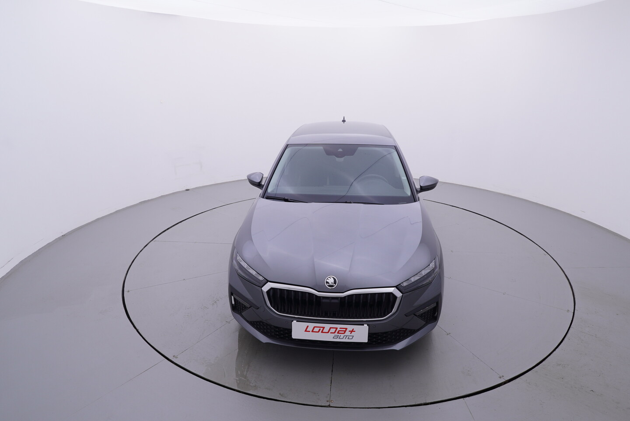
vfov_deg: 56.2
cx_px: 315
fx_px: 394
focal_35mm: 22
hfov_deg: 77.3
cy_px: 210
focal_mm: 15
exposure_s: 1/80
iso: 200
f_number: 5
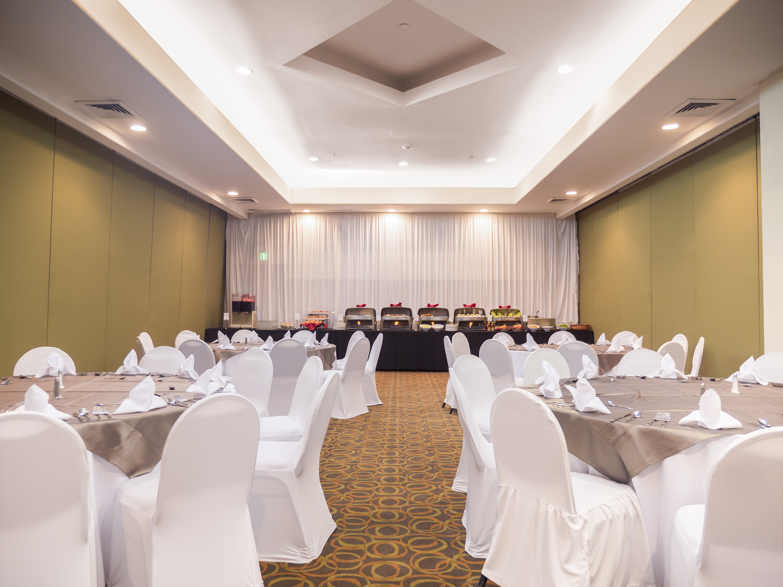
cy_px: 294
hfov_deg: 71.6
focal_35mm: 24
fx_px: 543
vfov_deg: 56.8
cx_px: 392
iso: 200
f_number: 2.8
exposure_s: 1/13
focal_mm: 12
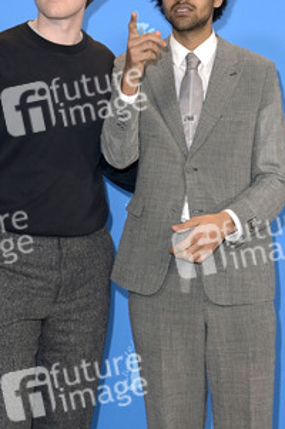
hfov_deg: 18.6
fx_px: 869
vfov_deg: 27.7
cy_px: 174
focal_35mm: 73
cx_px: 115
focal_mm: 55
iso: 1000
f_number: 5.6
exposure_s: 1/250
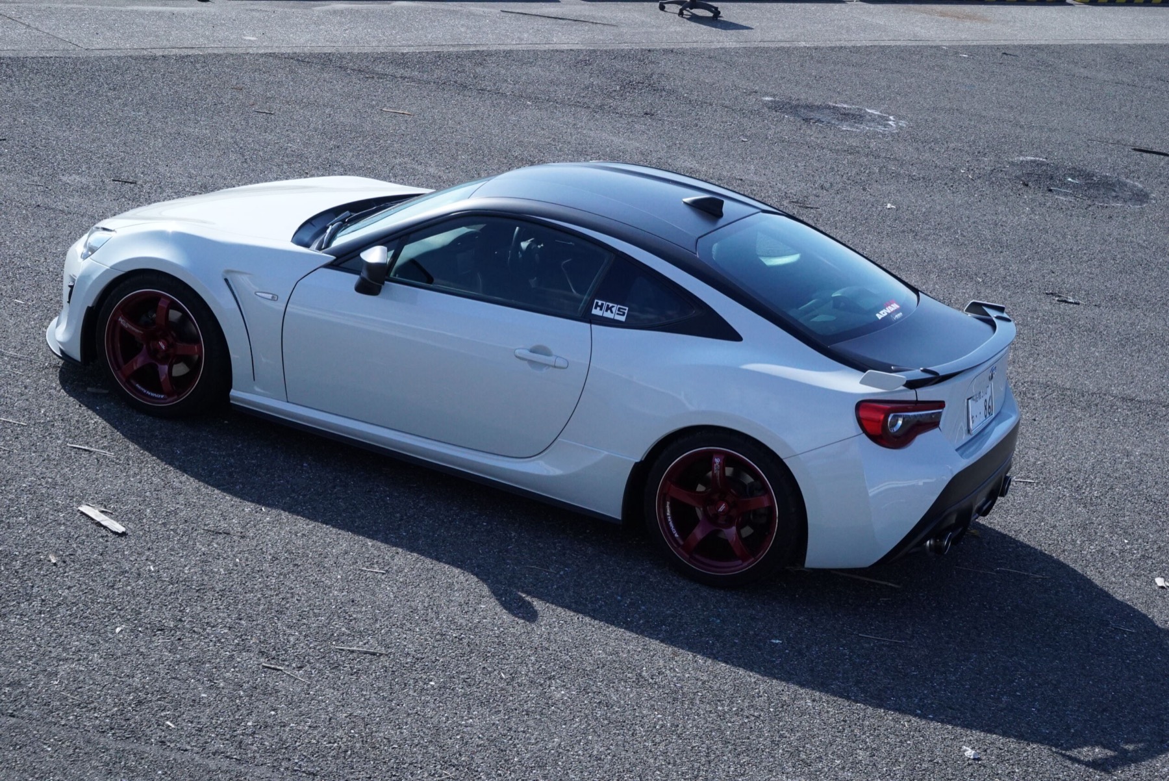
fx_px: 2274
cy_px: 390
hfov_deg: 28.8
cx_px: 584
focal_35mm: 70
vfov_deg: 19.5
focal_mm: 70
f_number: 13
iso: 4000
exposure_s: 1/3200
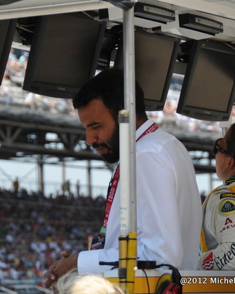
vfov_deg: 9.6
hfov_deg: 7.7
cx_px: 164
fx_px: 1754
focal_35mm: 202
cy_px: 147
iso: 400
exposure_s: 1/1250
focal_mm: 95
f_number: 5.3
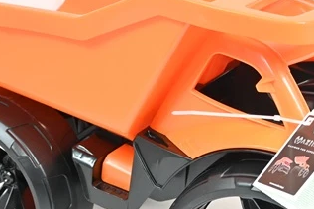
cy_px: 155
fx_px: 654
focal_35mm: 75
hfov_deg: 26.9
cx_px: 191
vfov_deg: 18.1
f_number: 4
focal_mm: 22
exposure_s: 1/125
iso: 800
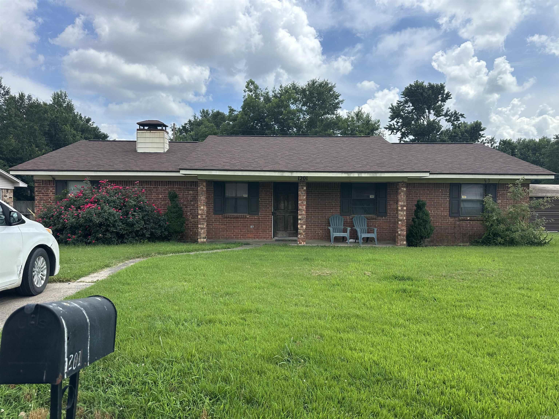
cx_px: 280
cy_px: 210
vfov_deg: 56.8
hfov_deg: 71.6
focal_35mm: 24
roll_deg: -1.6
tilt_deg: -1.8
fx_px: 388
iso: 80
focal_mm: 6.86
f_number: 1.78
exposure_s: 1/3597
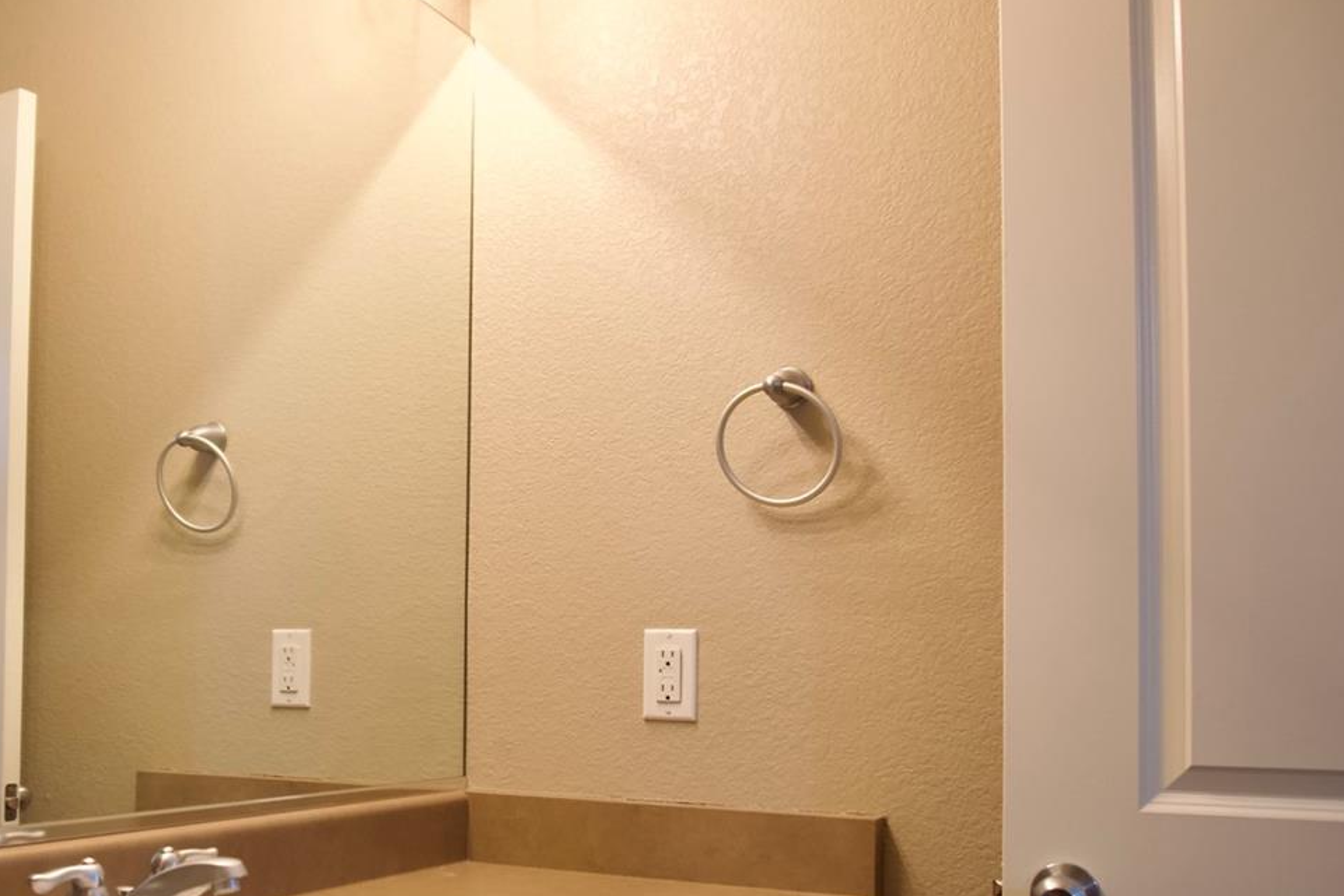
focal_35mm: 40
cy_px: 603
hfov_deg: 47.1
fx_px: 1493
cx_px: 375
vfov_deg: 33.1
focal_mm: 16
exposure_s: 1/30
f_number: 3.5
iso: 3200
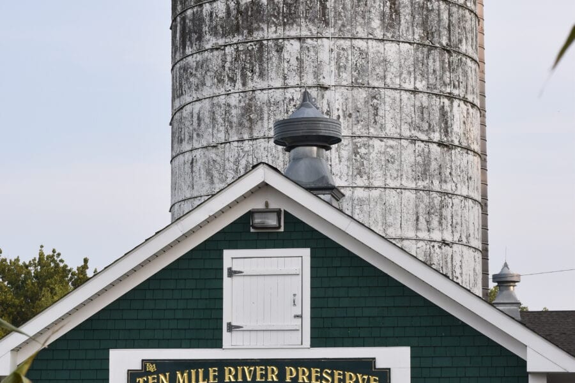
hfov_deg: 27.0
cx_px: 288
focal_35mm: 75
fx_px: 1198
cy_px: 192
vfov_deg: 18.2
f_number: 8
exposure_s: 1/250
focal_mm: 50
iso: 360
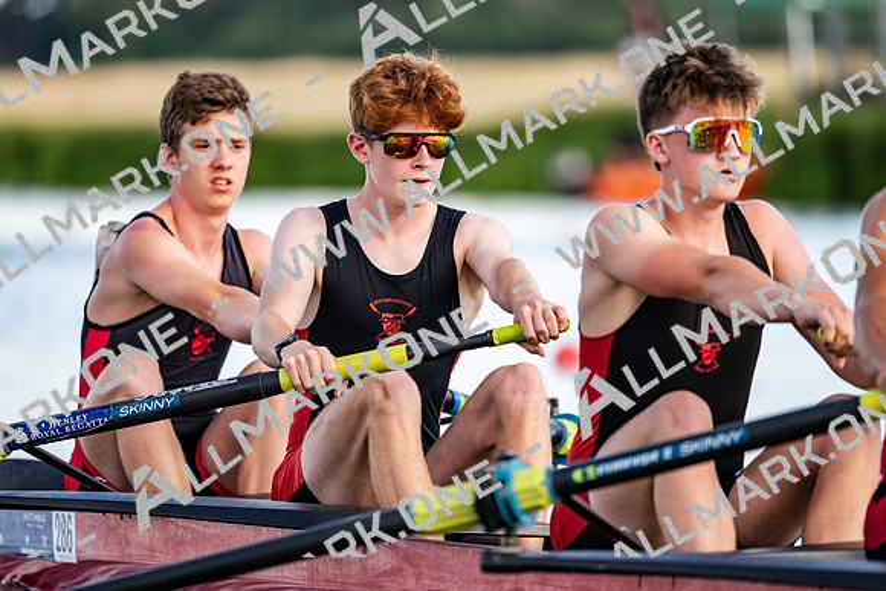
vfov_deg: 3.4
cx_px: 443
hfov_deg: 5.2
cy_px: 296
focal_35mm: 400
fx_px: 9846
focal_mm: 400
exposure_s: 1/2500
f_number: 4.5
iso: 1000
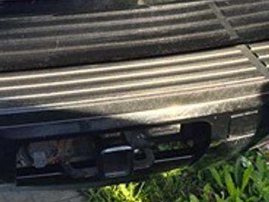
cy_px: -139
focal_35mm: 80
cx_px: 60
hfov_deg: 24.1
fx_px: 622
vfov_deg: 16.1
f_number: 1.8
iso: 80
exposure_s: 1/1156
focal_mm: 5.4
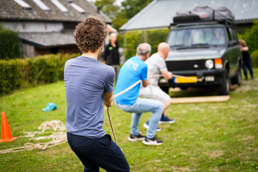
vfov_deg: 19.5
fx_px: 502
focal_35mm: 70
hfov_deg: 28.8
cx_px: 129
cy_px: 86
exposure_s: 1/640
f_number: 2.8
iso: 250
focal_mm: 70
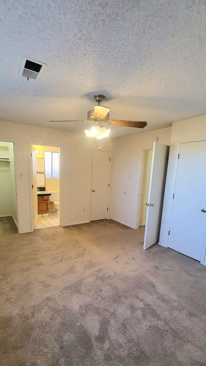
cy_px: 199
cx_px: 89
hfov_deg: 66.8
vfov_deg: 99.1
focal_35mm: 16
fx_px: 155
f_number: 2.2
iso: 250
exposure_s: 1/60.2
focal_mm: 1.74
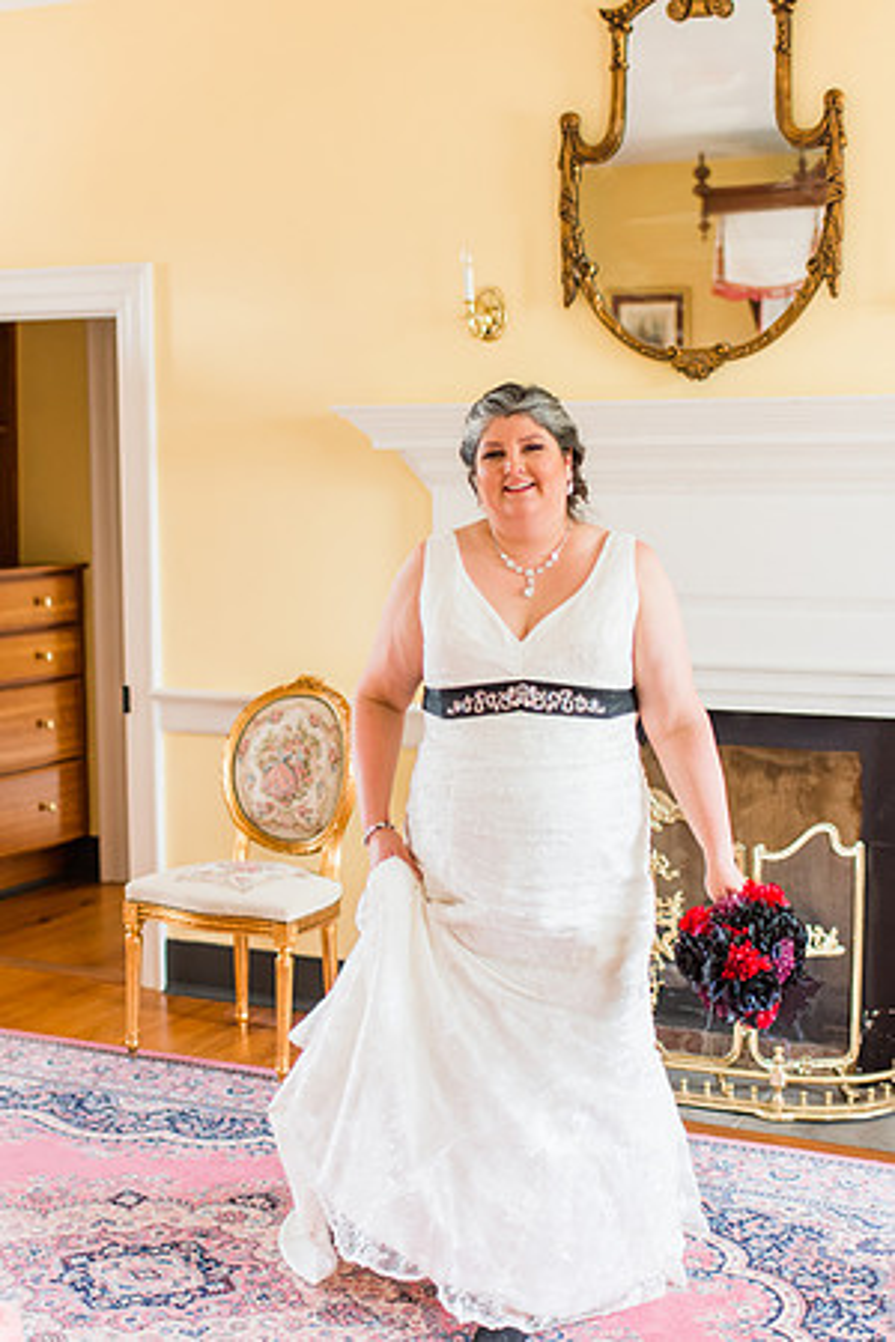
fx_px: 1958
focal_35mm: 52
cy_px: 671
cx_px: 448
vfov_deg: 37.9
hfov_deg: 25.8
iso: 800
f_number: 1.8
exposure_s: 1/100
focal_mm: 35
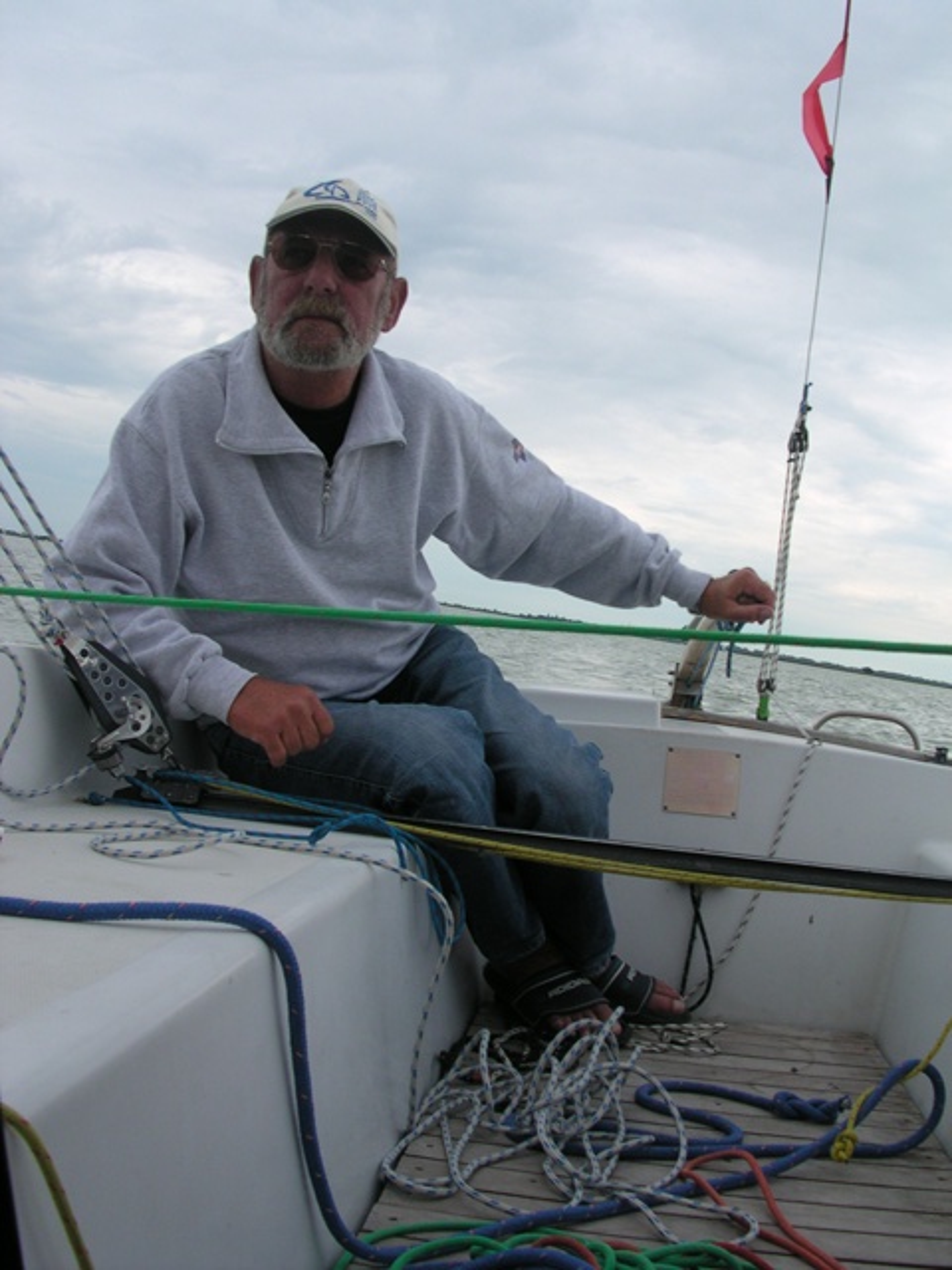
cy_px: 635
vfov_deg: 50.1
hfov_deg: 38.7
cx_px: 476
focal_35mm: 37
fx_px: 1357
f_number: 4.5
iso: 100
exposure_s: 1/170
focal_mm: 5.6
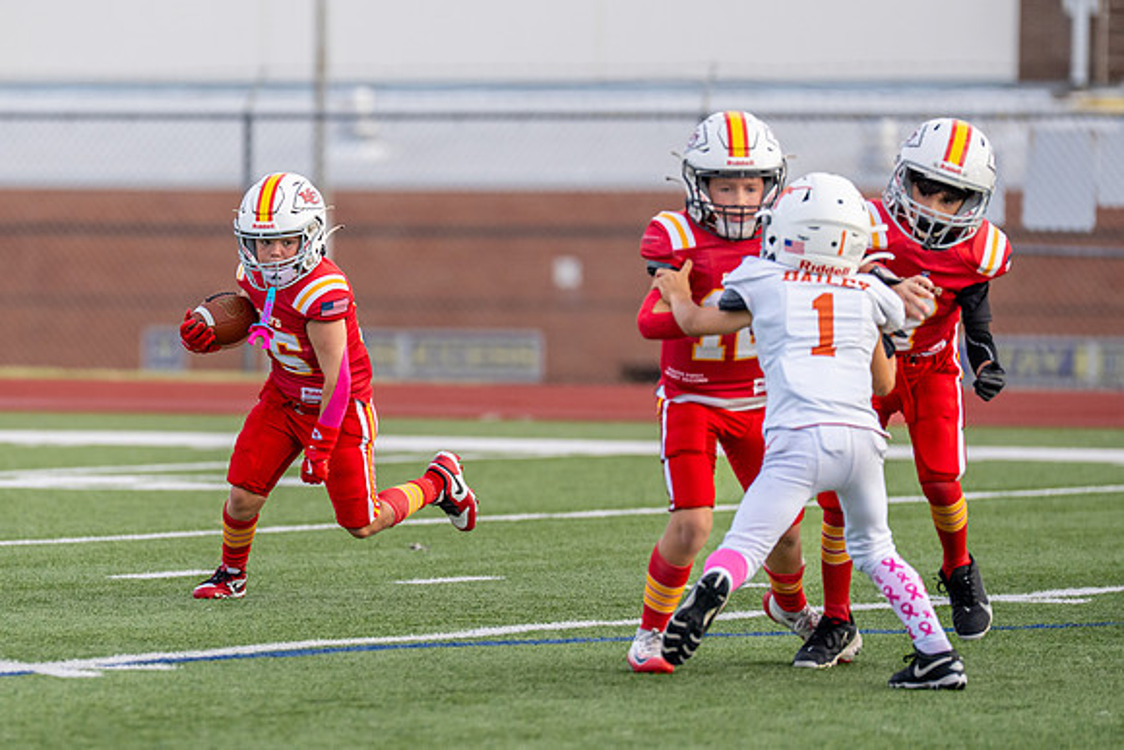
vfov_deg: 3.6
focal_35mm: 377
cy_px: 388
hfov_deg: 5.5
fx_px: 11780
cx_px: 255
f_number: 2.8
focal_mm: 200
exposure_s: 1/2500
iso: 500
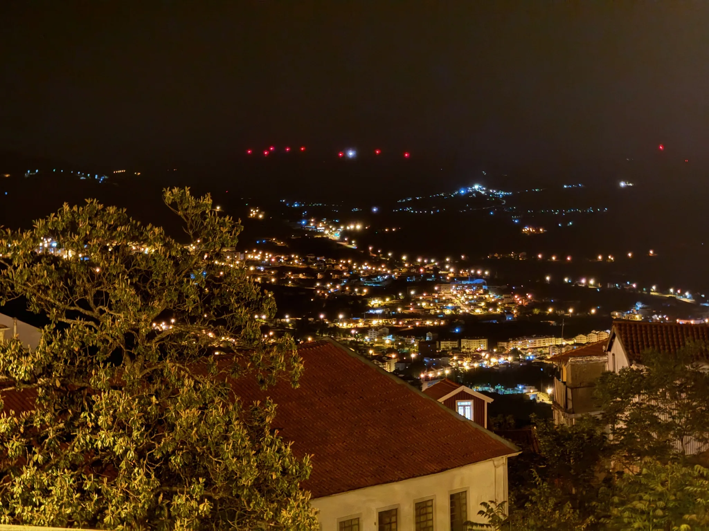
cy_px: 266
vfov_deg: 12.3
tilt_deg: -2.1
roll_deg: +1.1
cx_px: 354
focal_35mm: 120
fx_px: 2458
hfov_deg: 16.4
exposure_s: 1/2
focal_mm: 15.66
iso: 1250
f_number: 2.8
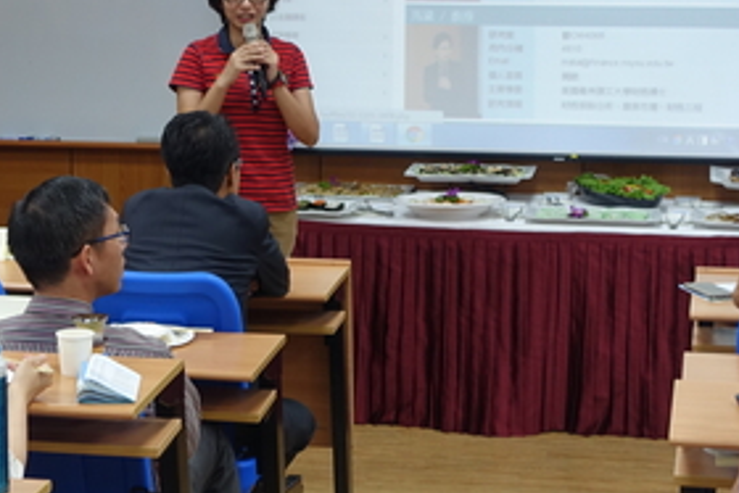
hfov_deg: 16.8
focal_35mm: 120
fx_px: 2464
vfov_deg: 11.4
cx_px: 92
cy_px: 104
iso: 200
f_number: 2.8
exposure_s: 1/50
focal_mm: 17.49
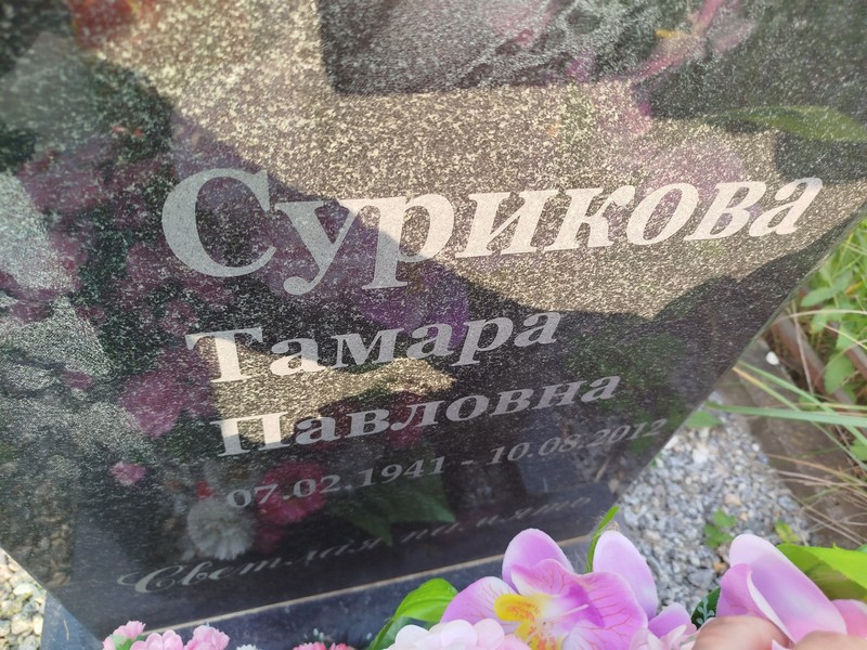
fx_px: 601
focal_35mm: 24
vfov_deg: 56.8
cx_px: 434
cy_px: 325
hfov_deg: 71.6
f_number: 1.7
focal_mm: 5.31
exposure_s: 1/100
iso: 64
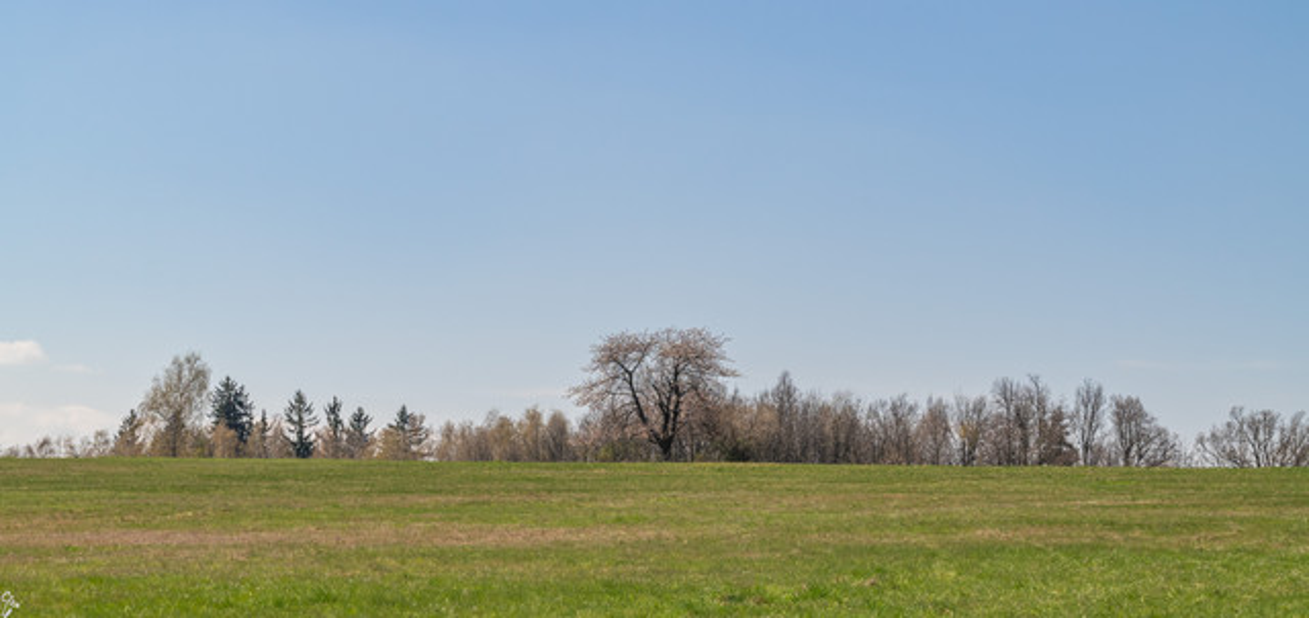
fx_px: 3866
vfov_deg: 9.1
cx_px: 659
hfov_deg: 19.2
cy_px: 318
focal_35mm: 116
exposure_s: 1/1000
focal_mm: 105
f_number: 9
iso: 200
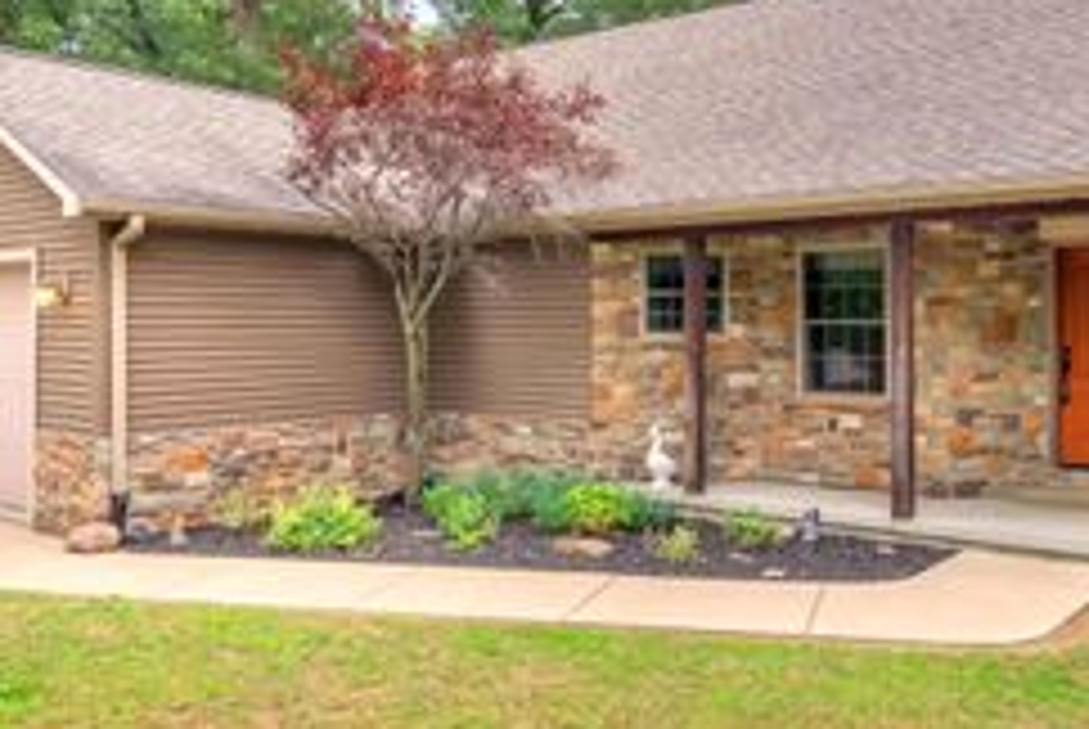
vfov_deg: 39.5
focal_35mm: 33
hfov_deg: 56.4
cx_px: 684
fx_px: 999
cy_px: 230
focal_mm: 16
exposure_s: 1/13
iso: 320
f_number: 7.1
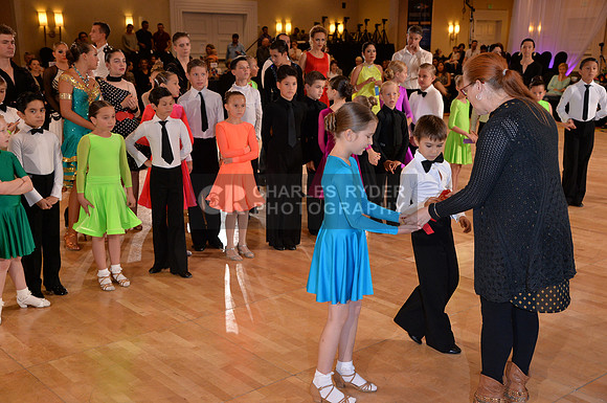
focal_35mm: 44
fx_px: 741
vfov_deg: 30.4
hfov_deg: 44.6
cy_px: 202
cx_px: 304
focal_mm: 44
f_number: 5.6
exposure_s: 1/250
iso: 1600
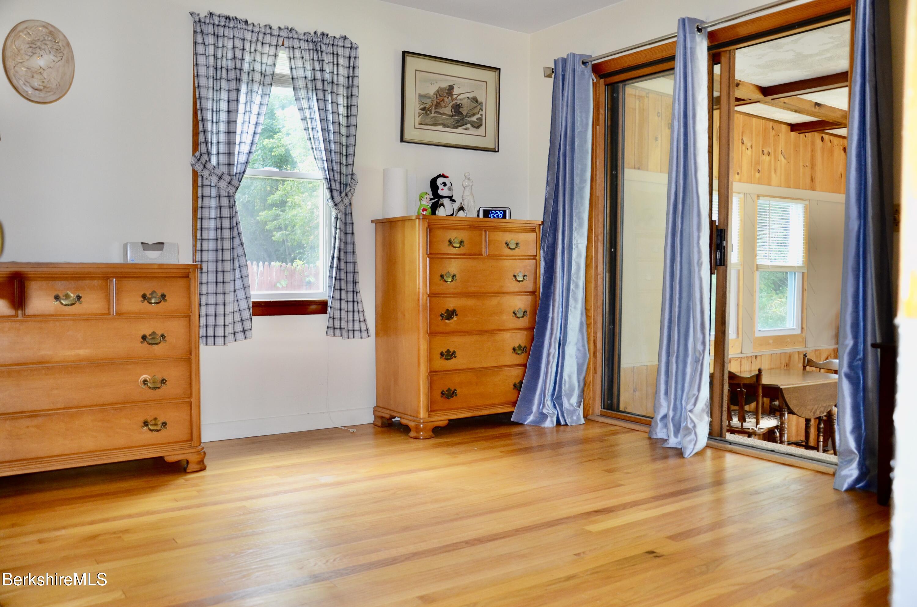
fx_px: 801
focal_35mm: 32
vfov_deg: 41.5
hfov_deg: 59.6
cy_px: 304
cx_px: 458
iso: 900
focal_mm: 21
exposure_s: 1/60
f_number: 3.8
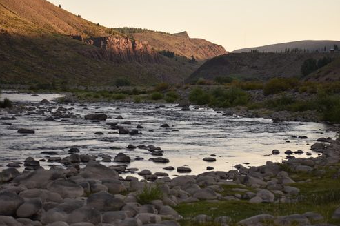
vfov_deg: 12.5
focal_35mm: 109
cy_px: 113
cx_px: 174
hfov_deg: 18.8
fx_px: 1029
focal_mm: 70
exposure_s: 1/400
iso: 200
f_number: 4.5
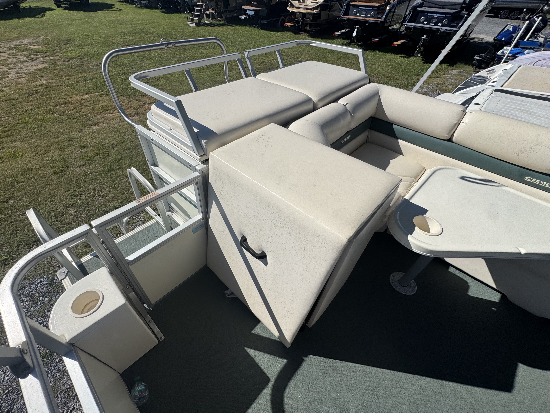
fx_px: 238
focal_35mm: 15
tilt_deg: -45.1
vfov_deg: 81.7
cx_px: 256
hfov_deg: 98.0
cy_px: 216
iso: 32
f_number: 2.2
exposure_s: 1/3906
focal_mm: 2.22
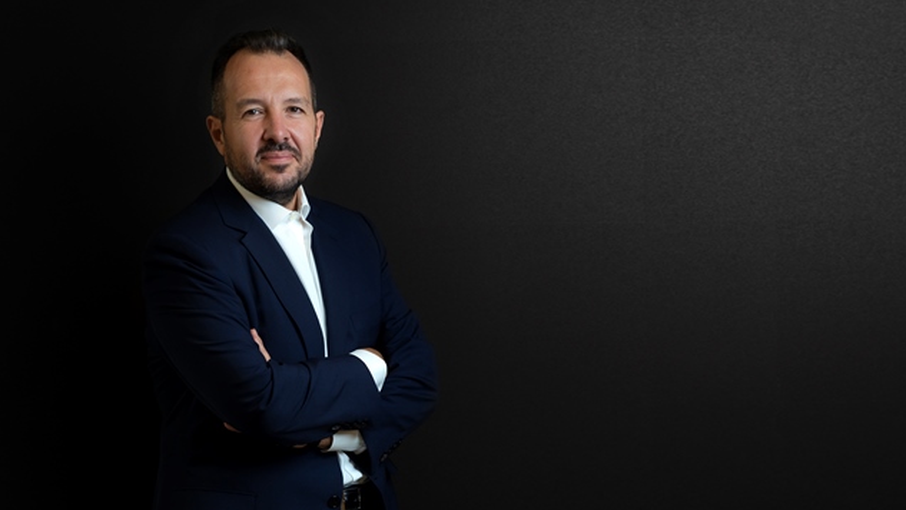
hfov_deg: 23.7
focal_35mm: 90
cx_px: 457
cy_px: 259
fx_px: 2162
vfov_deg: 13.4
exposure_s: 1/125
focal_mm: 85
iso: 200
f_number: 5.6
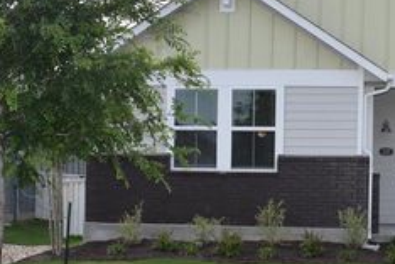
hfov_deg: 30.7
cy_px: 173
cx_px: 312
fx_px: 702
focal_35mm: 64
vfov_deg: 21.2
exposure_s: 1/400
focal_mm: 20
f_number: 10
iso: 200
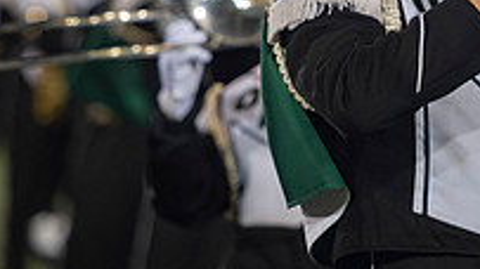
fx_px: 6476
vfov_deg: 2.4
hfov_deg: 4.2
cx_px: 508
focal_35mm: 509
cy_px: -153
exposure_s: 1/500
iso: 1000
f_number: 2.8
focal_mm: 170
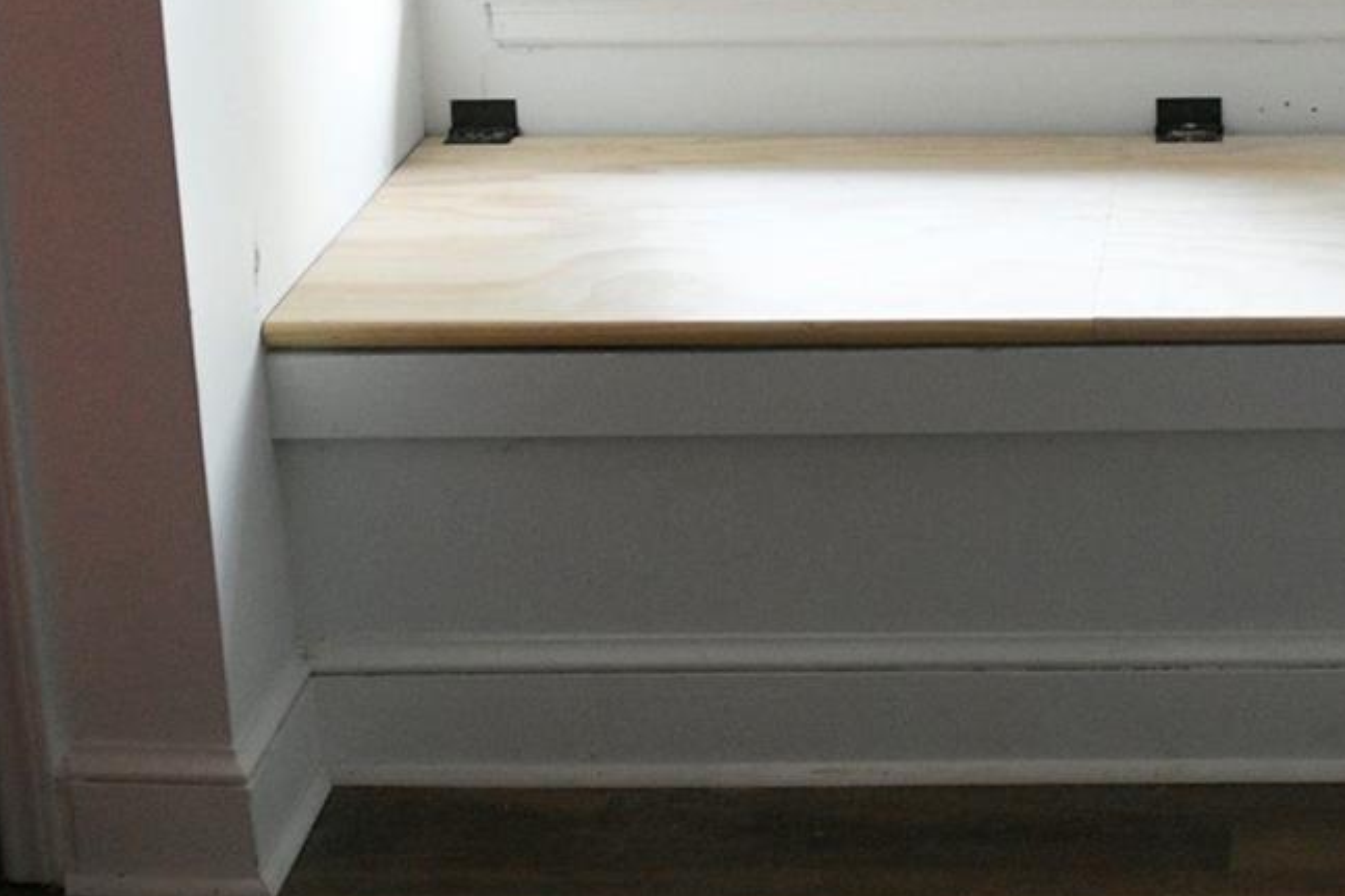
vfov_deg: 16.8
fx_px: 2839
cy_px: -288
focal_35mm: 76
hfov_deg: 25.5
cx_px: 1306
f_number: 4.5
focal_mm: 24
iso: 2500
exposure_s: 1/60
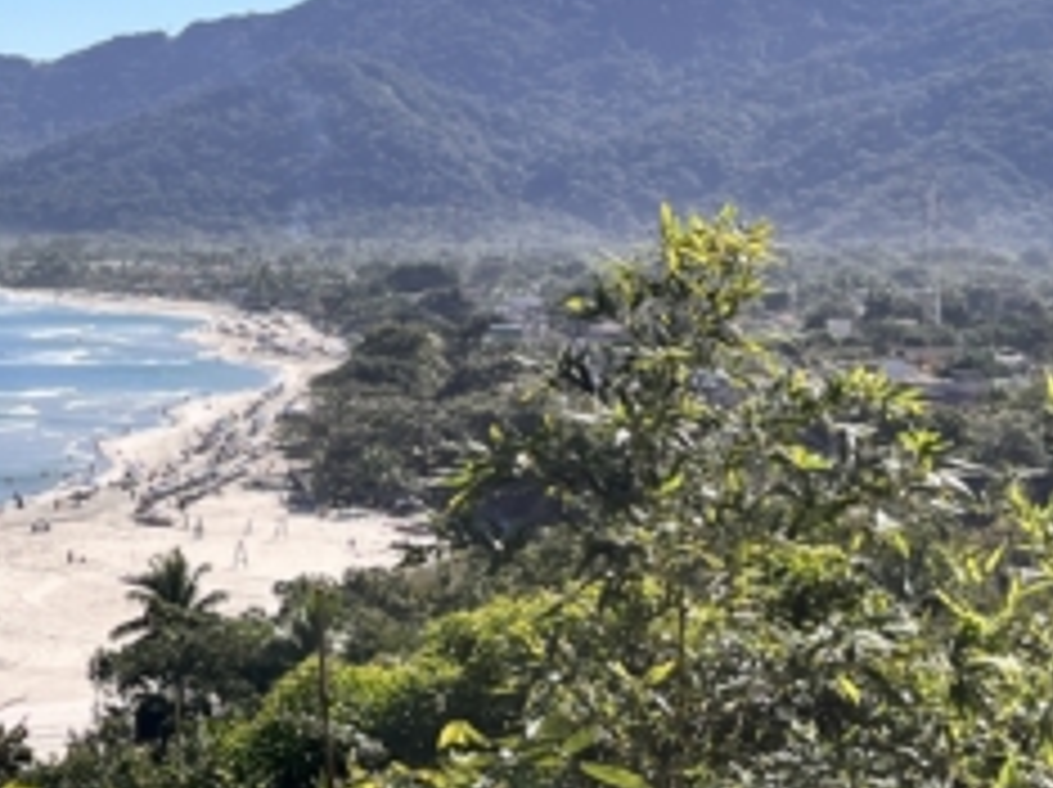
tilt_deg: +4.4
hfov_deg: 28.0
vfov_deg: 21.8
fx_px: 1975
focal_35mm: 65
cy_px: 23
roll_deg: +0.4
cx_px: -4
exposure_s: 1/4854
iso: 50
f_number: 1.6
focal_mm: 5.1
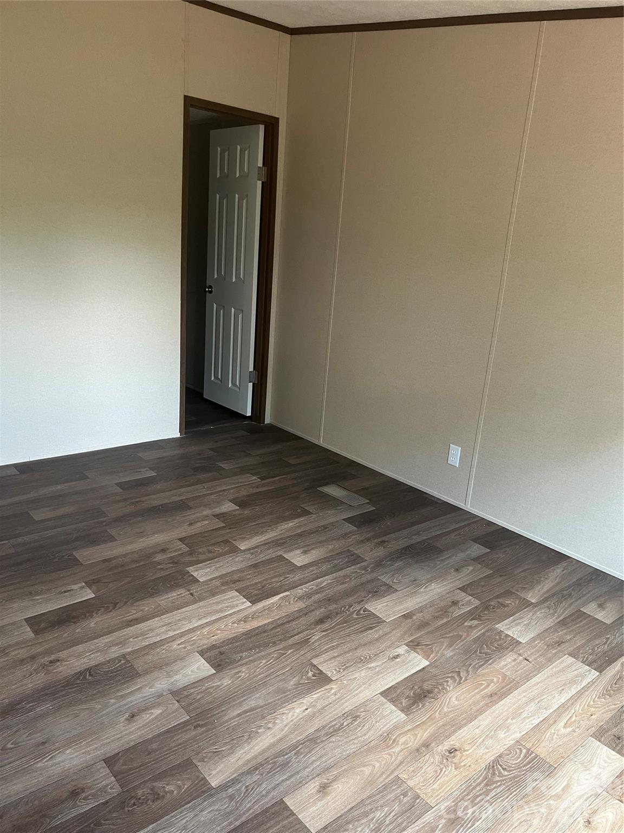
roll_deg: -3.7
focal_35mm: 26
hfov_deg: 53.1
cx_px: 312
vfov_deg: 67.3
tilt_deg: -16.8
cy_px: 416
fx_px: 625
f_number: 1.6
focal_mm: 5.1
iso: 160
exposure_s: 1/60
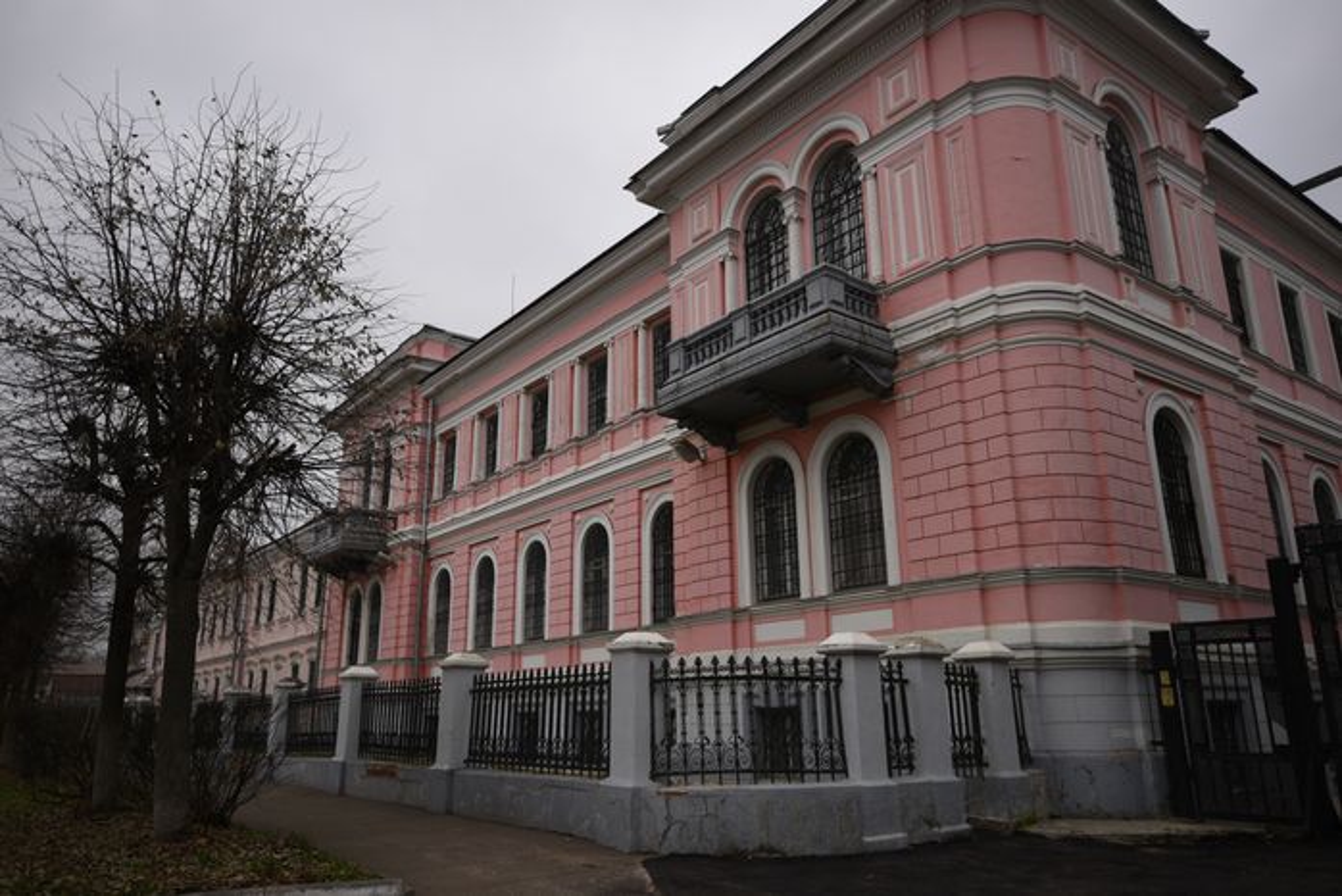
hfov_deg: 69.4
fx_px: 970
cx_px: 671
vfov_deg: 49.6
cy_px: 448
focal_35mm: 26
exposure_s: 1/1250
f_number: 4
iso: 400
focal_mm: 26
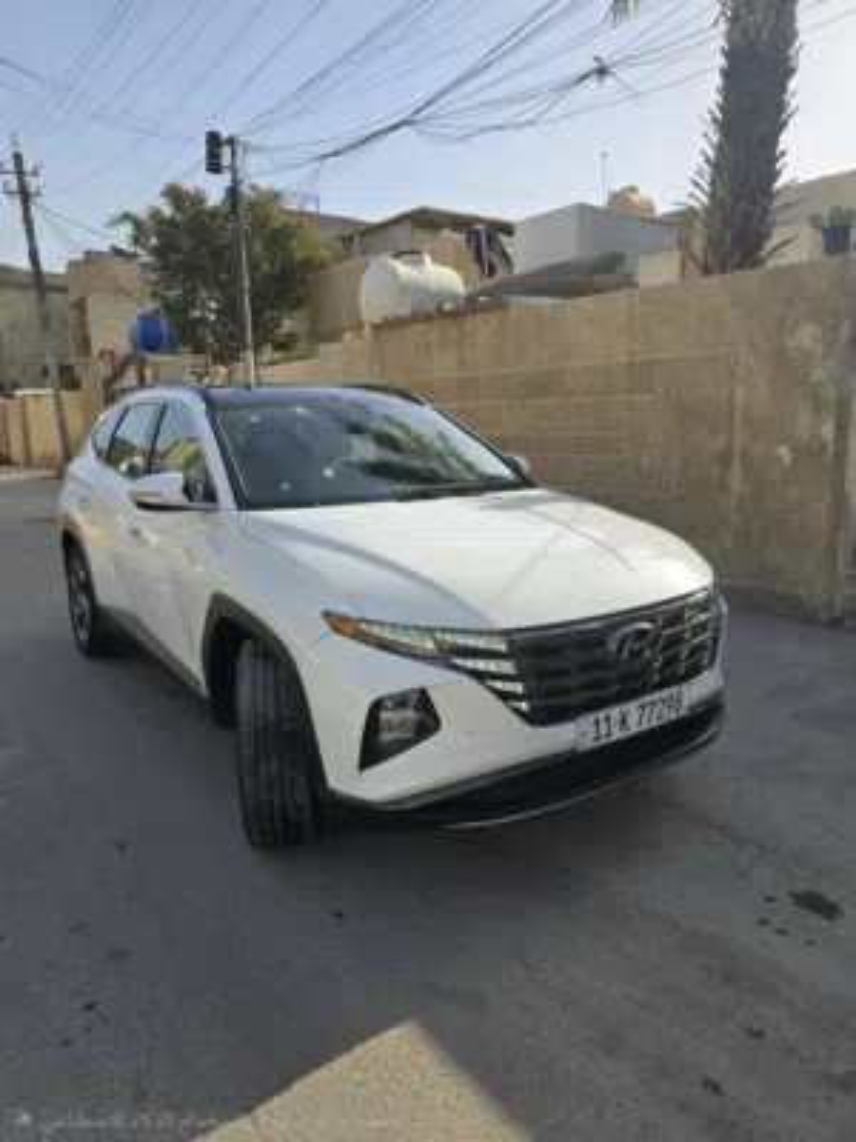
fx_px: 758
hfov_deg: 58.9
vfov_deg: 73.9
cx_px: 428
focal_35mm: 23
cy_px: 571
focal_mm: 6.3
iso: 12
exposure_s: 1/625
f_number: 1.7
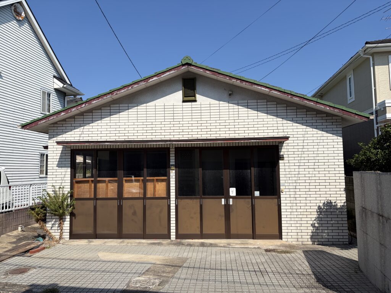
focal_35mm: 26
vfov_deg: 53.1
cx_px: 196
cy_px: 146
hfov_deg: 67.3
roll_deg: +1.6
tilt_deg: +4.6
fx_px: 294
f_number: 1.6
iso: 50
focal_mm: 5.96
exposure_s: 1/4608
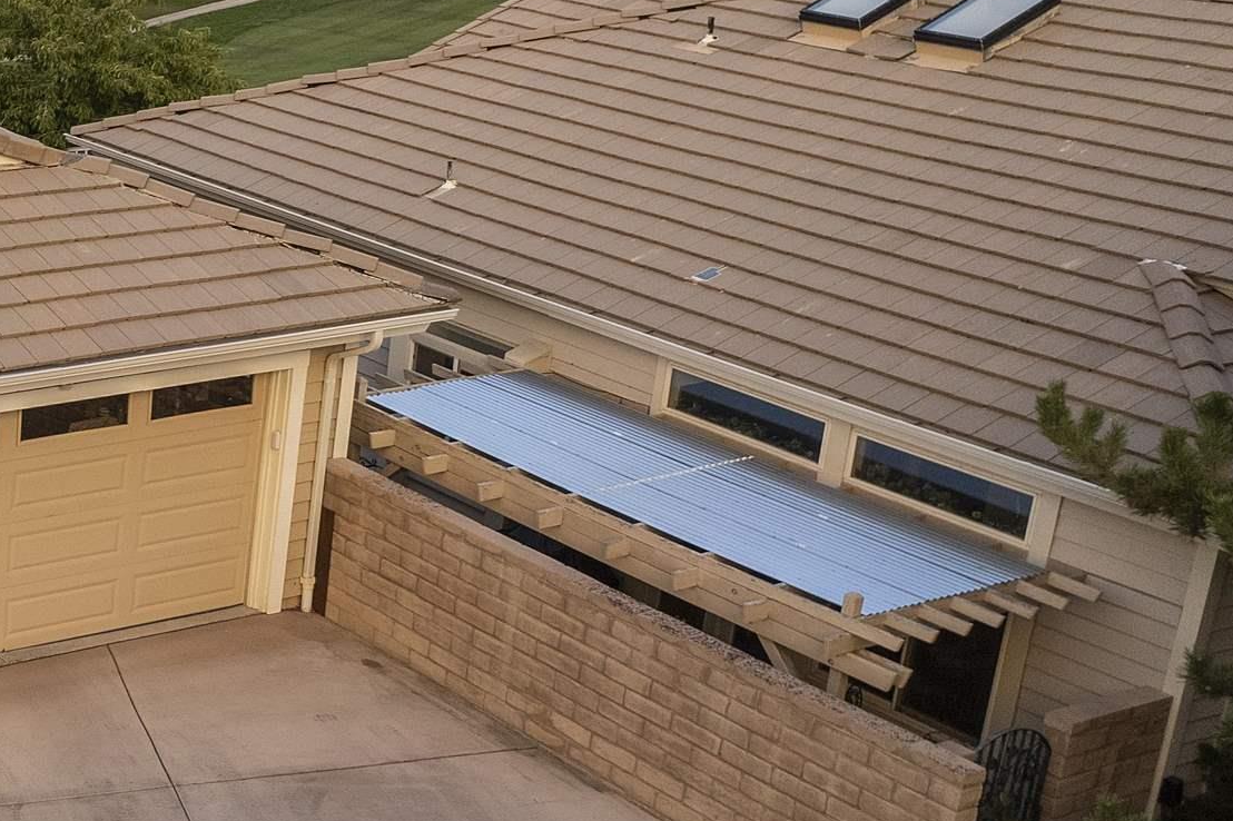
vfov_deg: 22.2
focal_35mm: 61
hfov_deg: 27.2
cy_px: 373
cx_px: -397
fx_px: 2089
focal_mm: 8.38
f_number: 2.8
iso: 200
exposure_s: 1/100
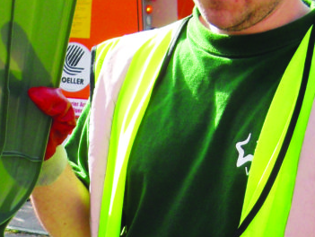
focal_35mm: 102
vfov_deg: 13.7
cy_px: 354
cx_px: 61
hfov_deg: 19.0
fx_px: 929
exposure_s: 1/350
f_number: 3.2
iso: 100
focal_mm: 6.3
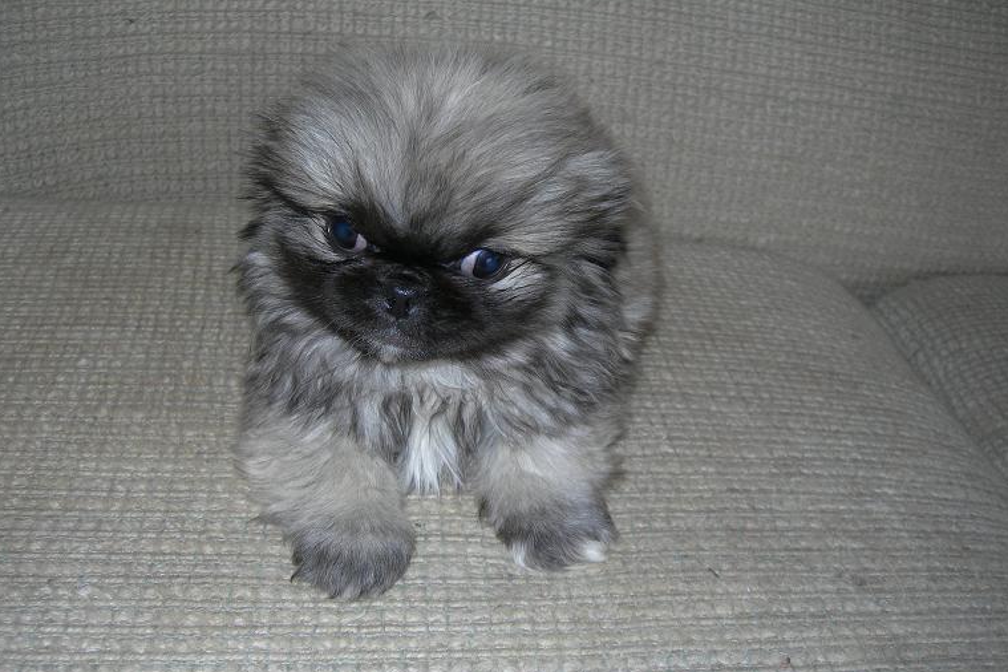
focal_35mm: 40
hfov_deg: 48.5
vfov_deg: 33.4
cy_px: 351
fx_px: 1120
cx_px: 503
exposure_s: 1/60.1
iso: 50
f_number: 2.8
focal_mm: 7.8
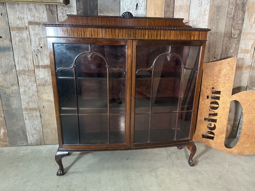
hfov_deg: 71.6
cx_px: 128
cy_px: 96
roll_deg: -0.5
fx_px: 177
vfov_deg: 56.8
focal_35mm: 24
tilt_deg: -16.0
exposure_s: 1/52
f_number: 1.78
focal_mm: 6.86
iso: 1000
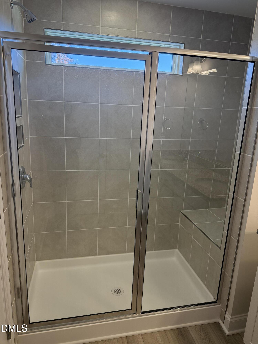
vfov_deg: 71.6
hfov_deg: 56.8
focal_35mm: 24
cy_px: 172
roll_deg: -2.8
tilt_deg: -12.9
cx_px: 129
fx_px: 239
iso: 200
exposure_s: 1/226
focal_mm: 6.76
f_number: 1.78
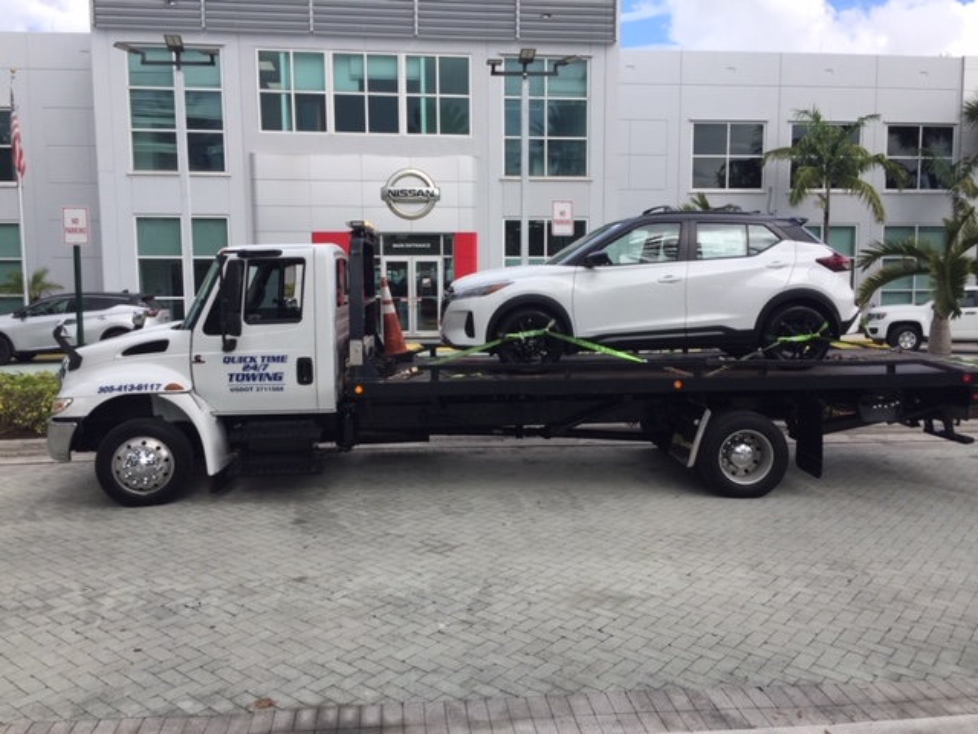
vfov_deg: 48.2
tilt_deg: -3.4
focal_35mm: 29
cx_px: 489
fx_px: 819
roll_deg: -1.7
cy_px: 367
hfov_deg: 61.7
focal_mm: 4.15
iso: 32
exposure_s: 1/964
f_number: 2.2
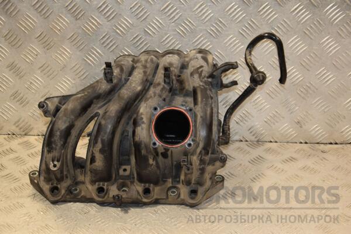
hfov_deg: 31.9
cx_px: 176
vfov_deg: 21.6
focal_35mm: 63
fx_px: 614
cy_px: 117
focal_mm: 42
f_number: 4.8
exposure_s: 1/160
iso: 800
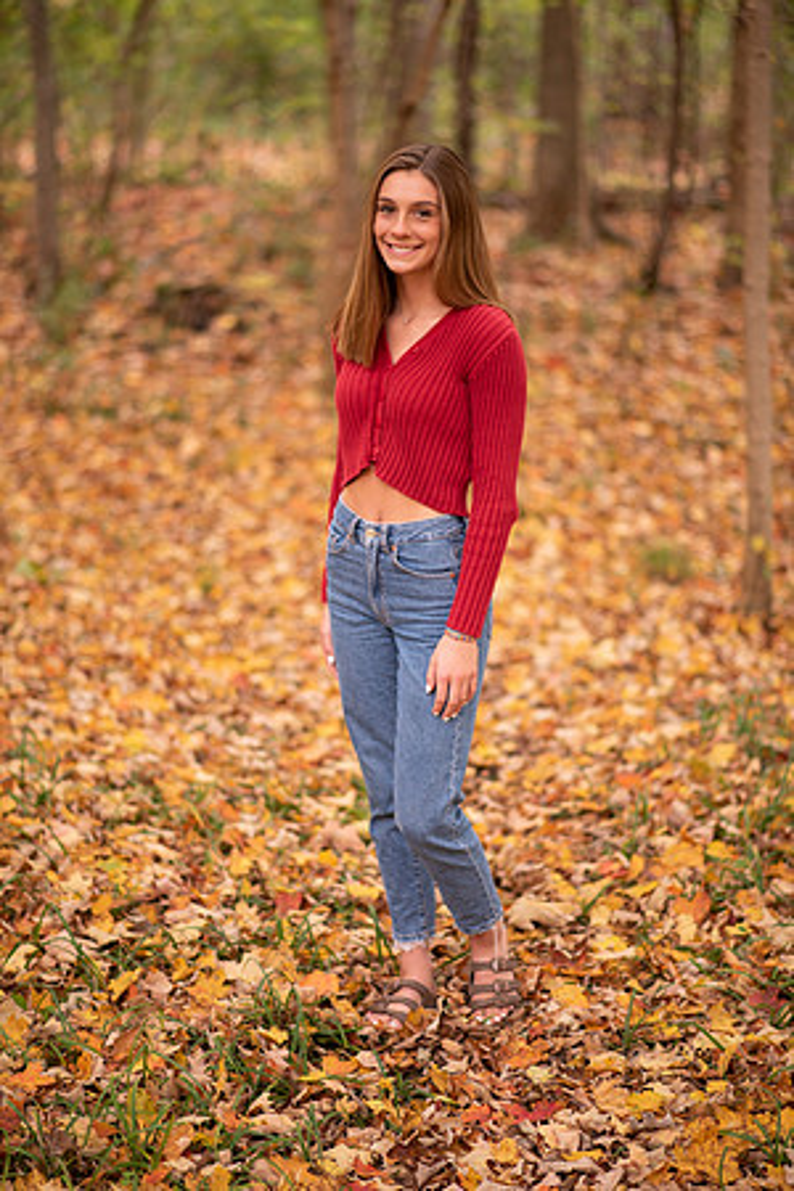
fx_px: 2812
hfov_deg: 16.1
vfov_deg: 23.9
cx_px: 397
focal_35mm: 85
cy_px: 596
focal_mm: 85
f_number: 1.8
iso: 100
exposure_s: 1/125
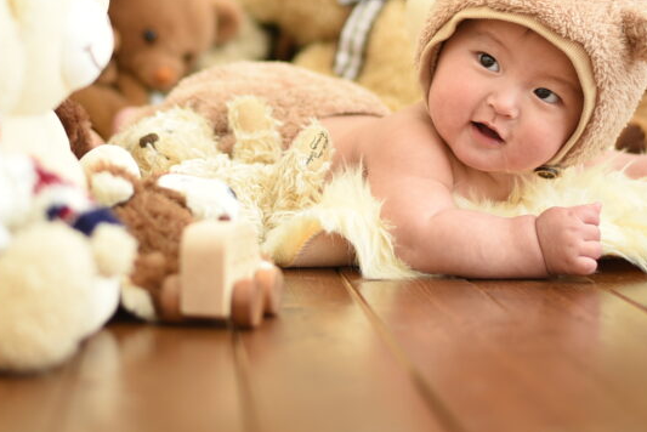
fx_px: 1726
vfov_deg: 14.1
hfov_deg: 21.2
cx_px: 255
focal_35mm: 96
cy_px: 19
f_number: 1.8
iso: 200
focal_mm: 50
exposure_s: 1/160
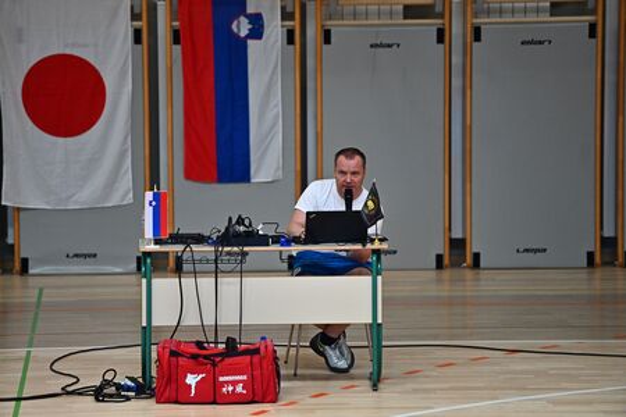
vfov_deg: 7.2
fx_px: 3304
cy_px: 208
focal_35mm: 190
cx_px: 313
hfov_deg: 10.8
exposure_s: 1/3200
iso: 2000
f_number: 2.8
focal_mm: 190
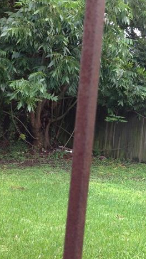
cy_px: 130
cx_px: 136
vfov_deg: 39.9
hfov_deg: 22.4
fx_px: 358
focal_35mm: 52
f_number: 2.4
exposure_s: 1/120
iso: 80
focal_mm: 4.28
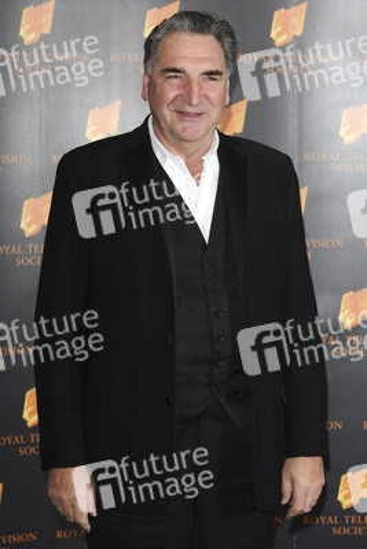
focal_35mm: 120
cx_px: 184
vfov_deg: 17.1
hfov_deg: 11.4
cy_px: 274
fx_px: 1833
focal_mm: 80
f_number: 4.5
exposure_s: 1/160
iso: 400
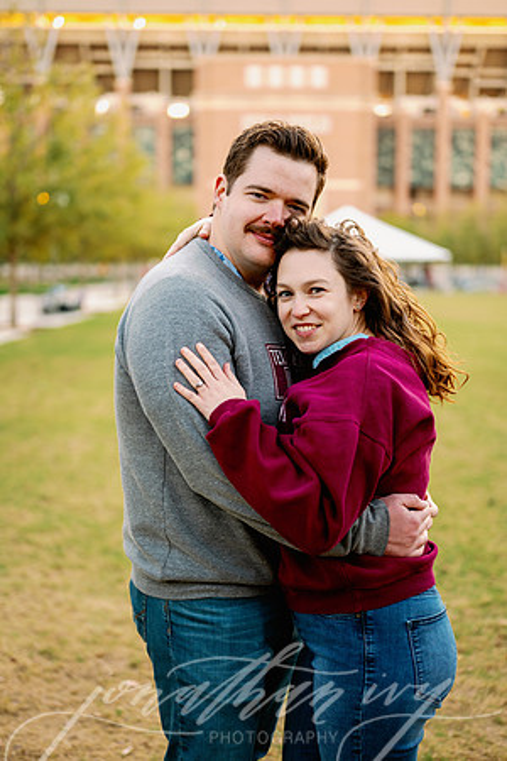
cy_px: 380
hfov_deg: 27.0
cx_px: 254
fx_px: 1056
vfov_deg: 39.6
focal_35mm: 50
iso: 250
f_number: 2
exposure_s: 1/500
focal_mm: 50
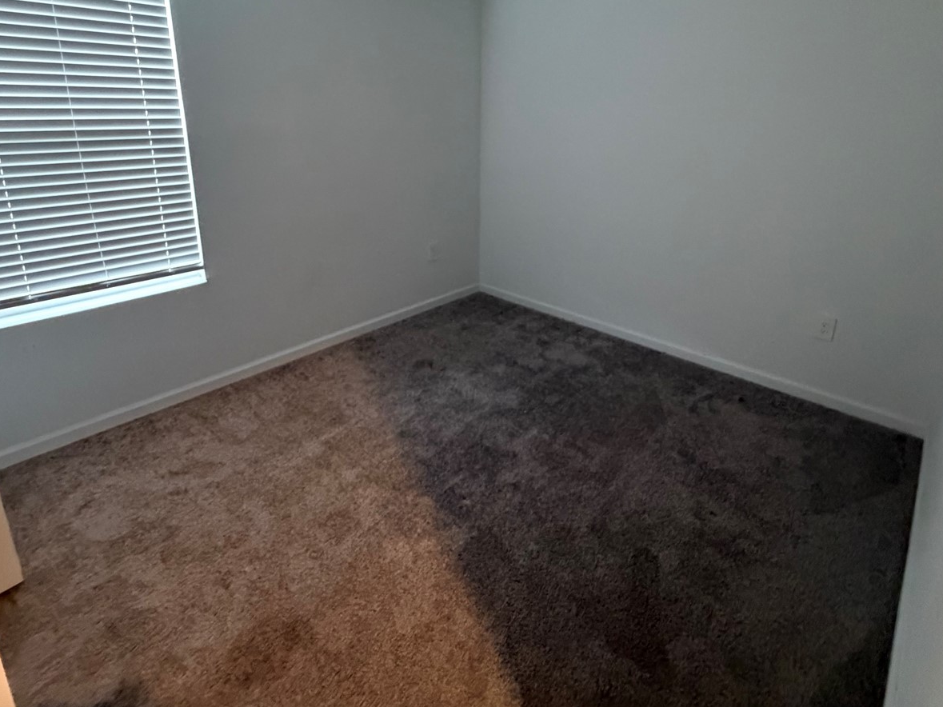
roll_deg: -0.2
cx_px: 469
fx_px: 518
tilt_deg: -15.5
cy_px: 243
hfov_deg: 84.7
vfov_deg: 67.0
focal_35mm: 19
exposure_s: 1/60
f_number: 2.2
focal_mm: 2.22
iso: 800
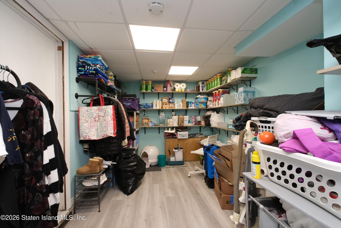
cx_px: 170
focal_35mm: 15
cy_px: 114
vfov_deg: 77.3
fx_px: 142
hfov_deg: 100.4
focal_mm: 10
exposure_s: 1/60
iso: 2000
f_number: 8
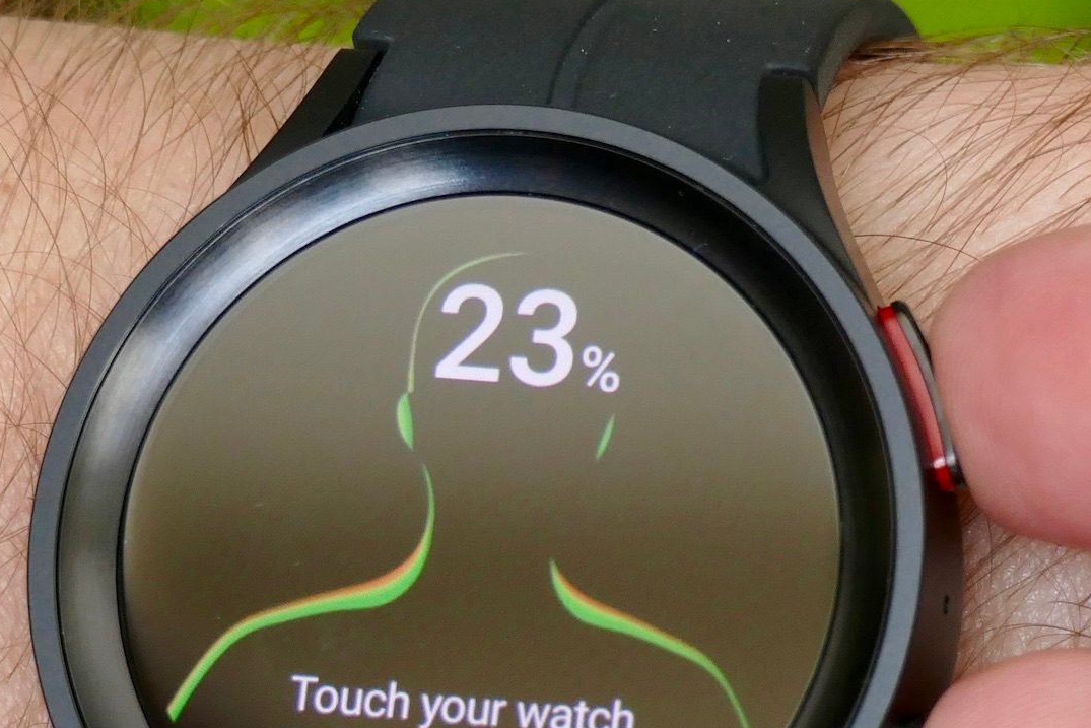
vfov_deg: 2.6
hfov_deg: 4.0
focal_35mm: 519
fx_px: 15730
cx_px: 503
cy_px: 534
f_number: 4.5
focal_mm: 67.72
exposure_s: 1/100
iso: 500
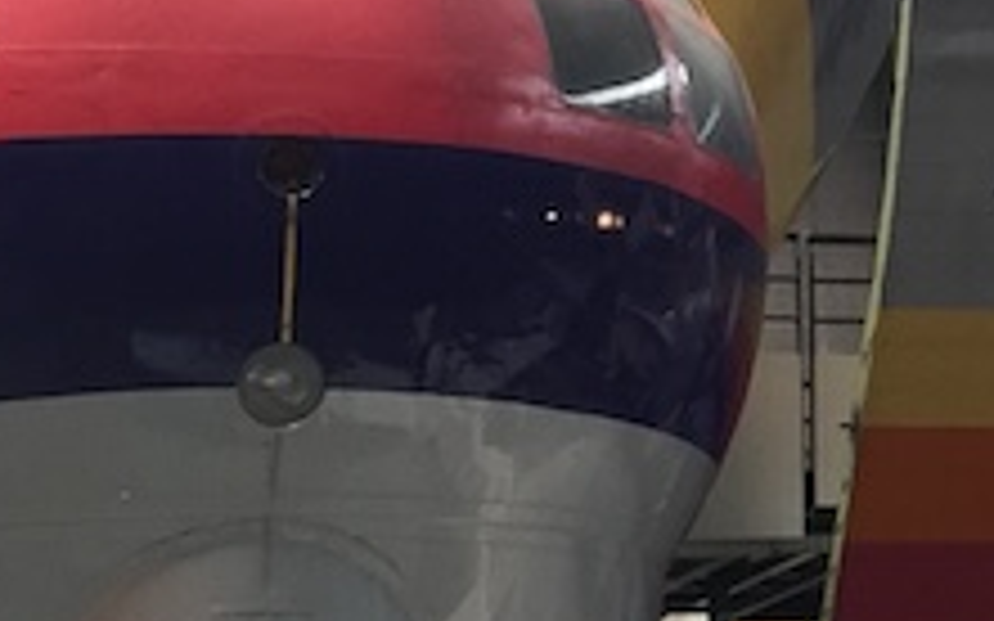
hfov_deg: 11.6
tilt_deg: +11.3
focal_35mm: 167
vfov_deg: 7.8
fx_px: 4523
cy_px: 45
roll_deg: +2.4
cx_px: 1772
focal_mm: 4.15
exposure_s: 1/60
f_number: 2.2
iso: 32
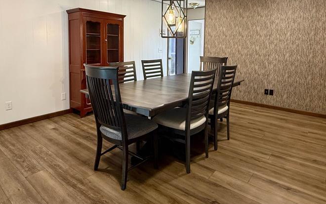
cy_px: 61
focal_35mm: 23
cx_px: 162
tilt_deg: -3.7
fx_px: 204
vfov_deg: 51.6
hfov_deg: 77.1
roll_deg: +1.4
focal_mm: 2.22
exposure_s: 1/60
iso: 250
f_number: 2.2
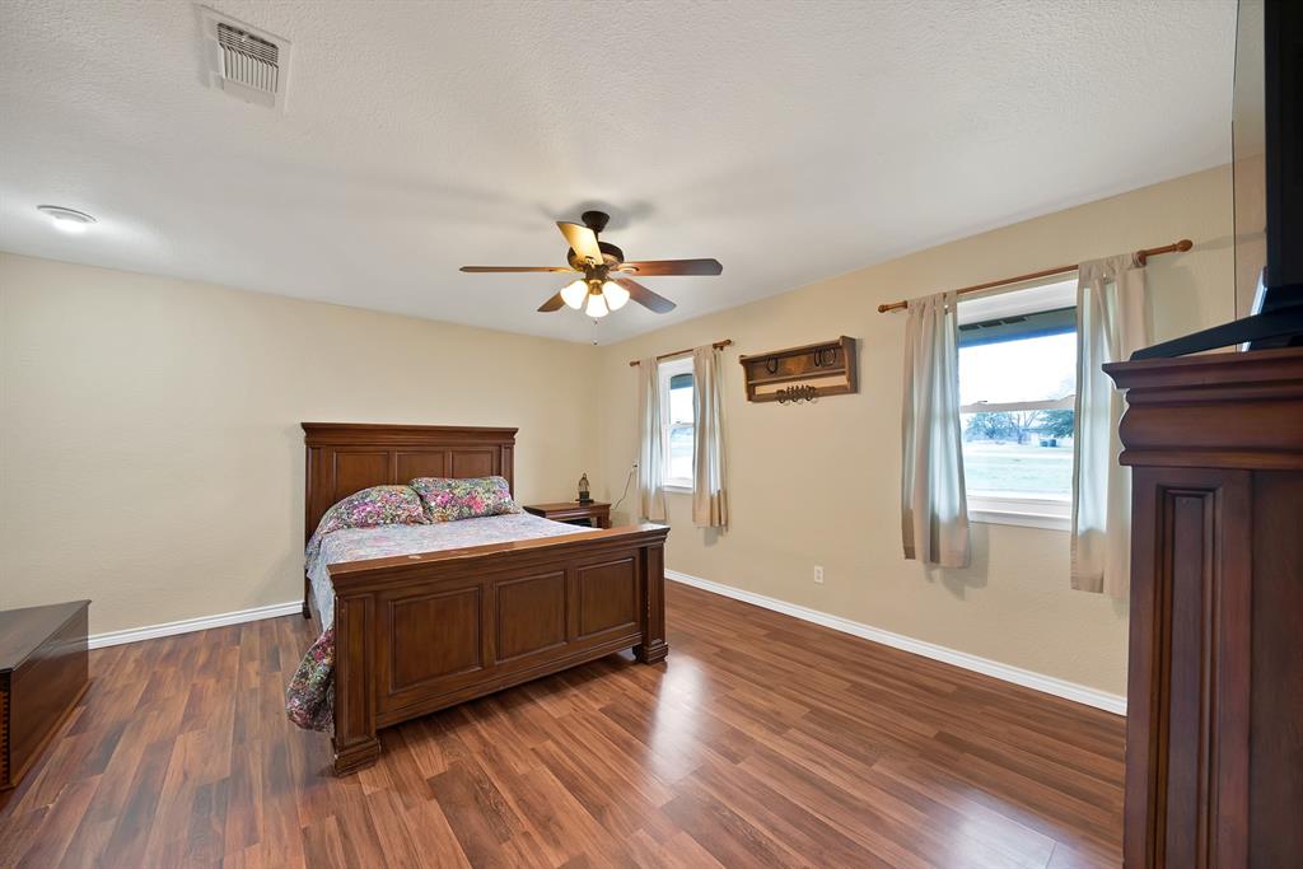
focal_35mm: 12
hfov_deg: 112.6
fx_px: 434
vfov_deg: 90.0
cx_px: 652
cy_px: 434
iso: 640
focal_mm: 12
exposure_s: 1/2
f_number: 9
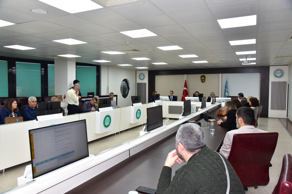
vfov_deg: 46.4
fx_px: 227
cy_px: 97
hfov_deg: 65.5
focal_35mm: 28
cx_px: 146
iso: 2000
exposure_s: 1/200
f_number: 7.1
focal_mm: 28
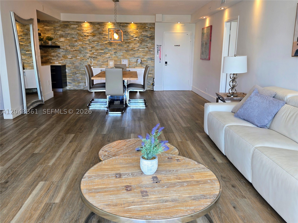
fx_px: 198
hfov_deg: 74.0
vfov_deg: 58.8
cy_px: 112
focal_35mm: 23
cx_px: 149
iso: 50
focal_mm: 5.4
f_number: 1.8
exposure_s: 1/120
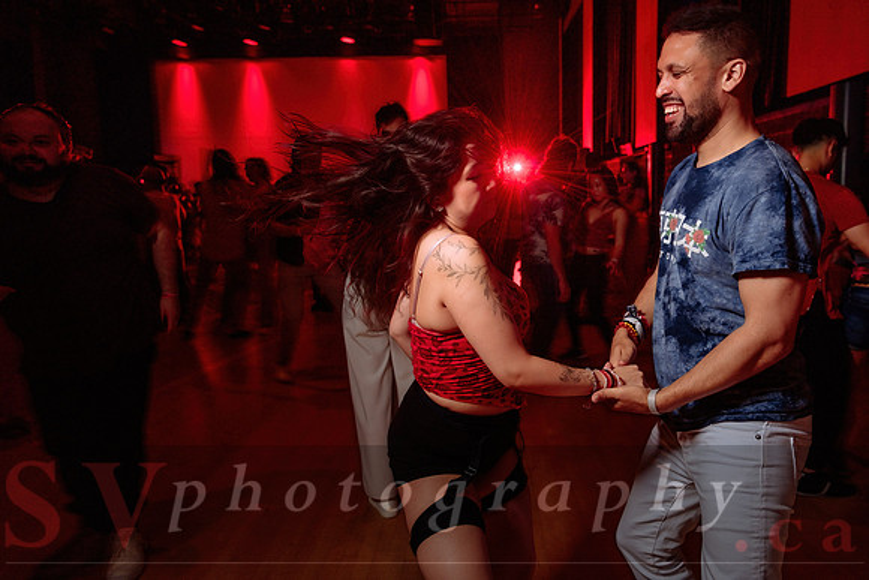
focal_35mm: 26
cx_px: 480
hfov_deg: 68.2
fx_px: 639
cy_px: 260
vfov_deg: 48.7
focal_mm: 24
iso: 1000
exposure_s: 1/40
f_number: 3.5
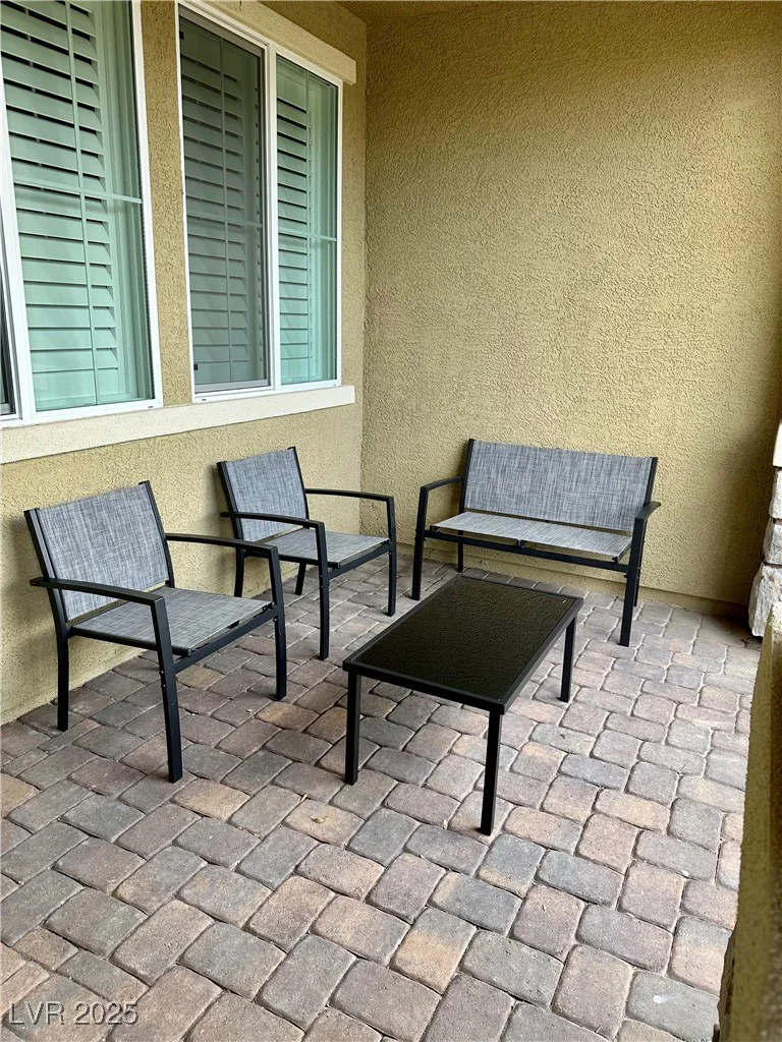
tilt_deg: -15.7
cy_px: 521
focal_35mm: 24
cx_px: 391
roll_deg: -1.8
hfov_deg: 56.8
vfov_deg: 71.6
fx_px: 723
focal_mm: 6.86
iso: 80
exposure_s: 1/262
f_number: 1.78
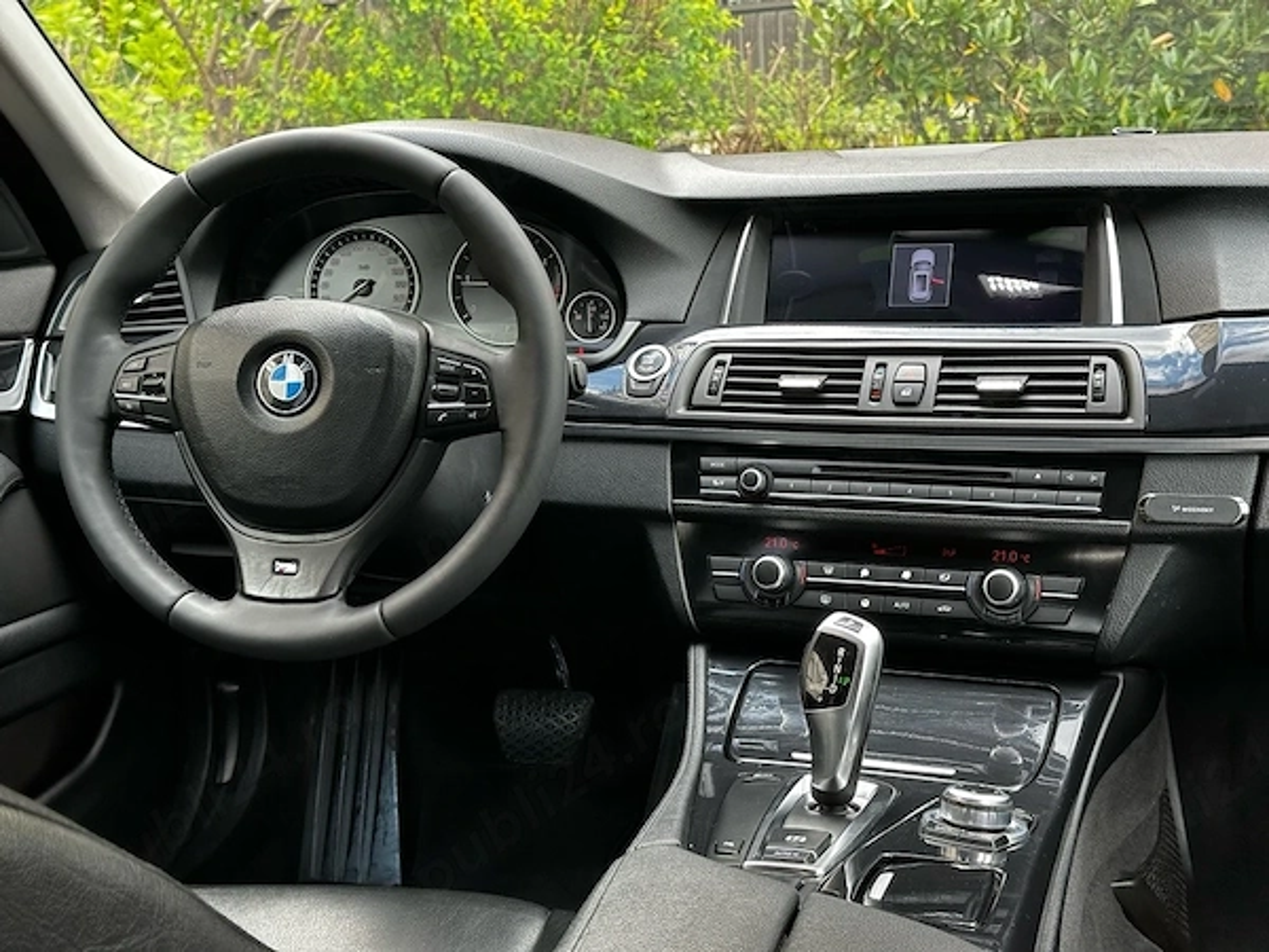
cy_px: 476
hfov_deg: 39.7
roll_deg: +4.0
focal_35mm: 48
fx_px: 1760
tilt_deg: -12.9
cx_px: 634
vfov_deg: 30.3
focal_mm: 6.86
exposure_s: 1/139
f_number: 1.78
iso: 160
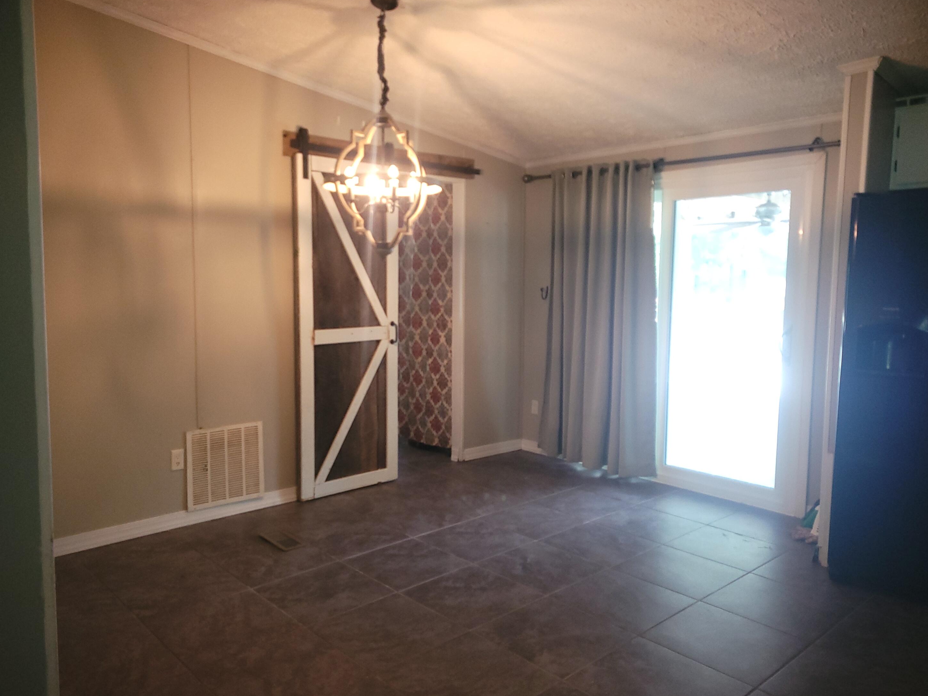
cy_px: 352
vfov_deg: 51.4
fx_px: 724
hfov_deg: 65.3
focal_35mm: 27
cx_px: 450
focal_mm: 5.4
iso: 320
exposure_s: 1/60
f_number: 1.8
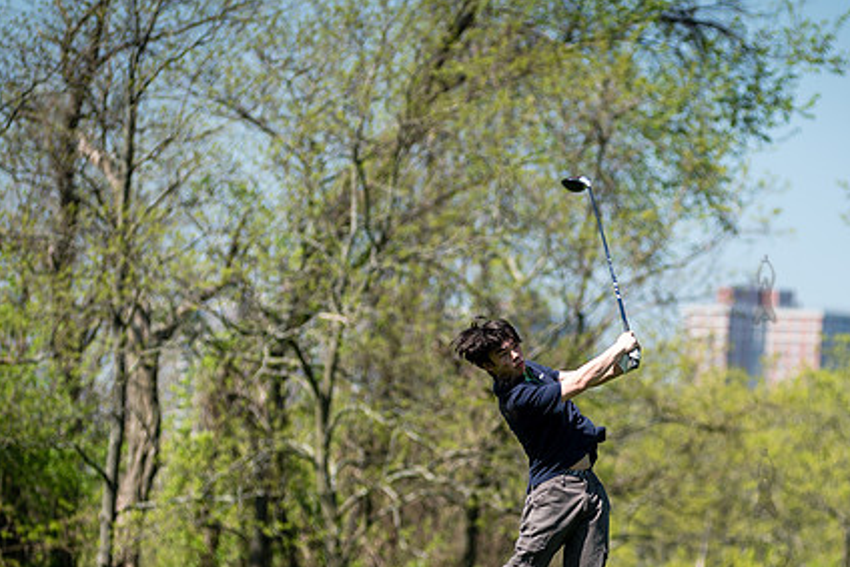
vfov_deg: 5.0
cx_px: 580
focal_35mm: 275
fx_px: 6495
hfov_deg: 7.5
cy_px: 371
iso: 100
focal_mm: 170
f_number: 3.5
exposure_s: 1/1250
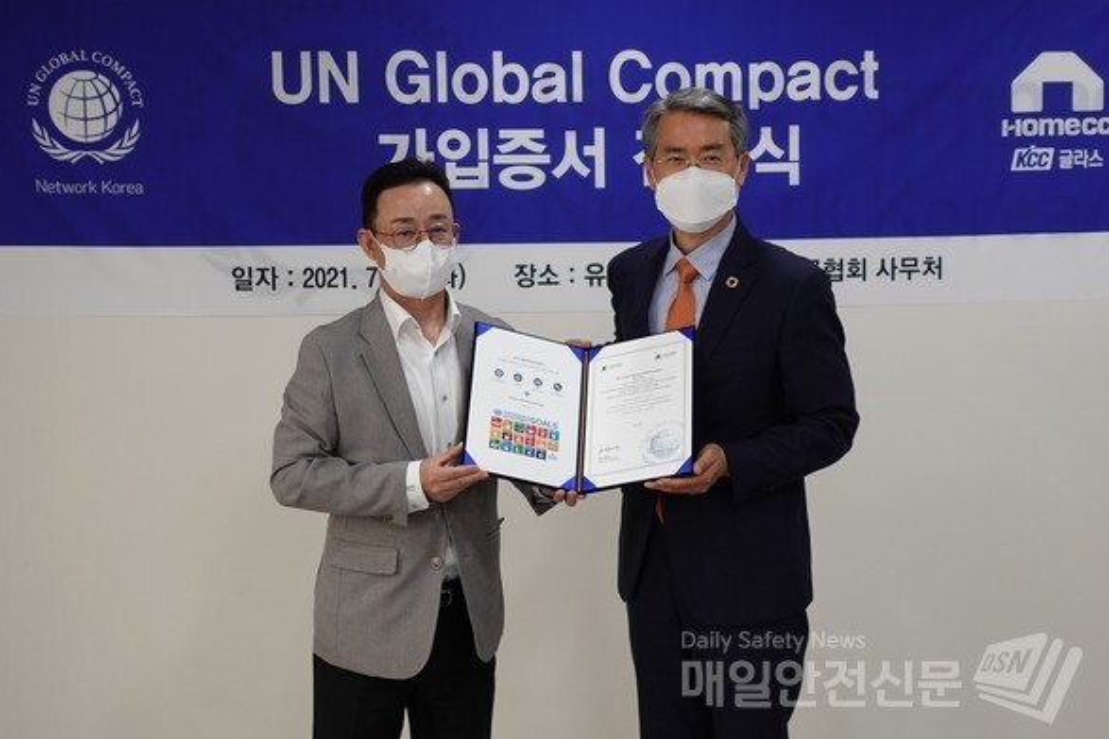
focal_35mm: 46
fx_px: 1417
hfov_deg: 42.8
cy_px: 365
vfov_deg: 29.2
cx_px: 554
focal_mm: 17.16
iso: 250
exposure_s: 1/50
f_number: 2.8
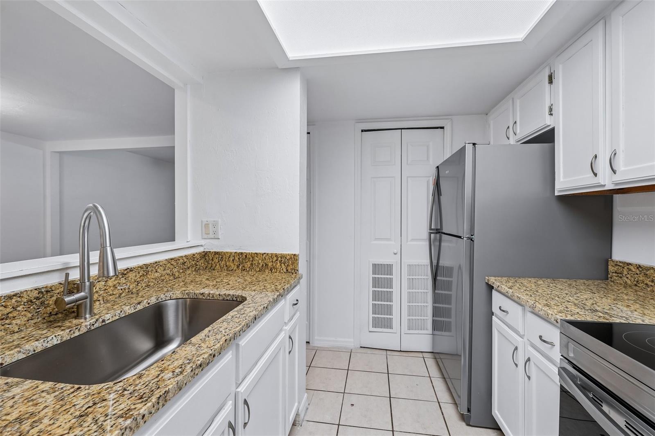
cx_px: 328
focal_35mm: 16
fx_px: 291
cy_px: 218
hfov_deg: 96.7
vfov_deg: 73.7
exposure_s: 1/8
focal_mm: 16
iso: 400
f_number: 8
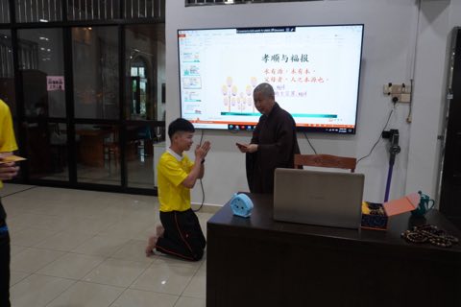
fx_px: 346
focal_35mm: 27
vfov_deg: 47.9
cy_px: 154
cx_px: 230
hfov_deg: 67.4
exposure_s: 1/60
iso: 400
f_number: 4
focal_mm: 18
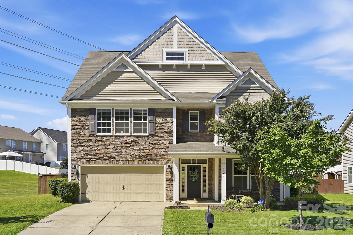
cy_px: 118
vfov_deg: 34.2
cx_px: 176
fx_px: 382
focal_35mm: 39
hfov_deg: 49.6
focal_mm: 39
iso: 100
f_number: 10
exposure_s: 1/125
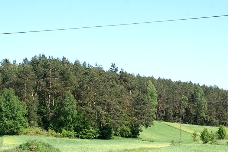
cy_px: 101
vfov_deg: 12.5
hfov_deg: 18.6
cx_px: 116
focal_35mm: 110
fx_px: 697
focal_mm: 50
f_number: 9
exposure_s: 1/125
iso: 100
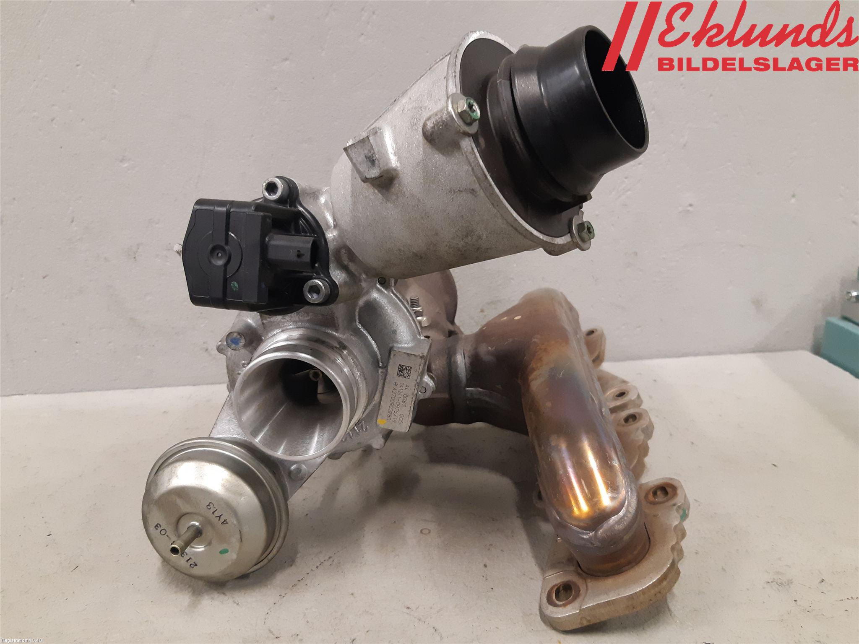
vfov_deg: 53.1
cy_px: 322
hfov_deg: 67.3
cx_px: 430
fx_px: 645
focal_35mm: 26
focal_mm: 3.93
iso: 250
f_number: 1.7
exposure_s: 1/50
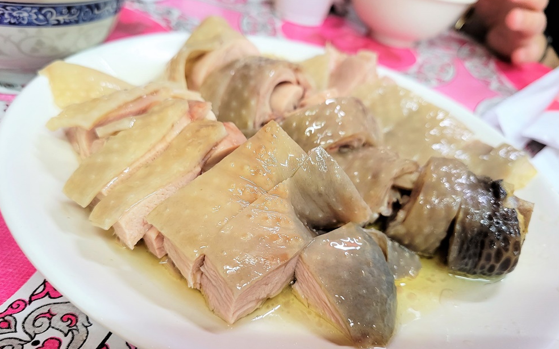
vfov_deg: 44.5
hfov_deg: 66.5
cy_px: 191
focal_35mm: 28
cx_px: 278
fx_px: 427
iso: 250
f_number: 1.8
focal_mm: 5.4
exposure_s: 1/40
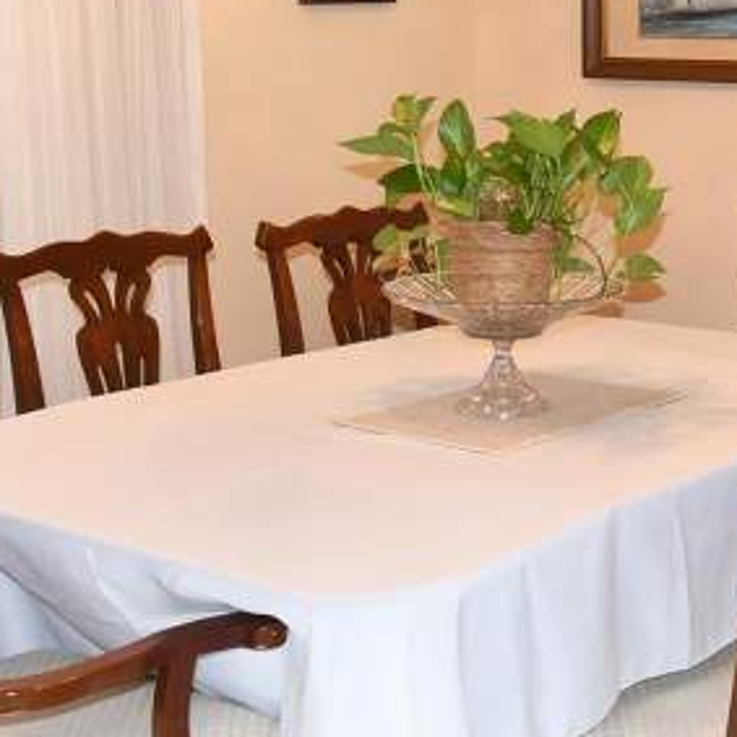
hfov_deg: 23.4
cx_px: 646
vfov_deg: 23.8
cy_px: 202
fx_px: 1734
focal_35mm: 72
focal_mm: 15
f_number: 7.1
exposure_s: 1/15
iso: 400
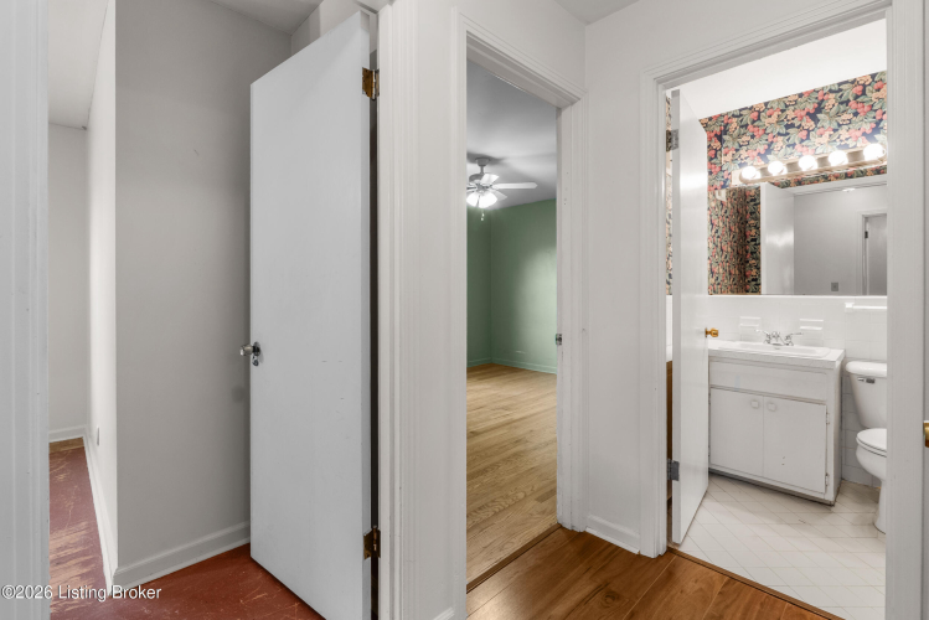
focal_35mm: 16
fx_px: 413
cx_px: 464
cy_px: 310
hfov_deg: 96.7
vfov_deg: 73.8
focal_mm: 16
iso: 400
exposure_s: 1/1.25
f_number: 11
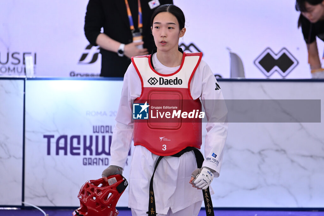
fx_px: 3599
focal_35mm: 400
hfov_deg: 5.2
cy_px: 108
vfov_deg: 3.4
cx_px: 162
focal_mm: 400
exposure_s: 1/2000
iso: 1000
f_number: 5
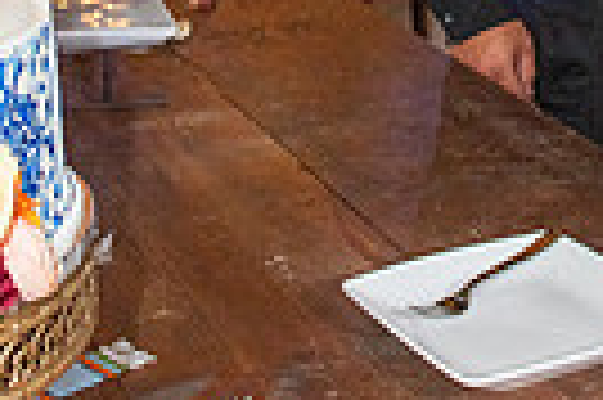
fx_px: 1740
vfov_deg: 12.2
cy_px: -285
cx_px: 526
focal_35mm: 104
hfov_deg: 19.4
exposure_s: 1/125
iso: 800
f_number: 4.5
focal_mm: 24
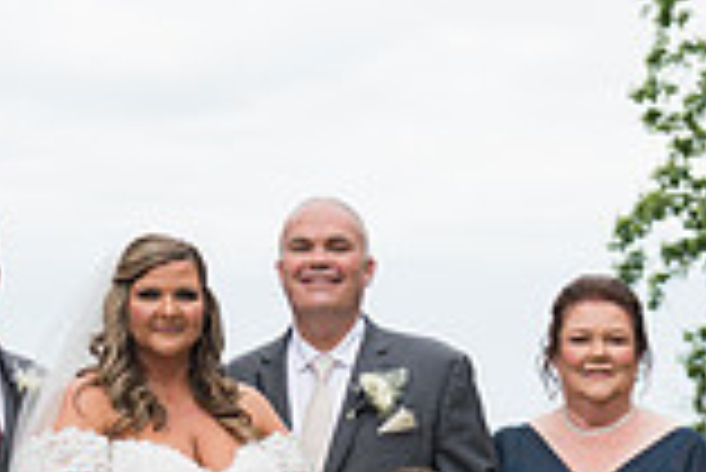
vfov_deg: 6.5
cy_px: 465
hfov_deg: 9.6
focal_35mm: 212
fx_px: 4161
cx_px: -45
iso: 64
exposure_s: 1/320
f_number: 4.5
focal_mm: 56
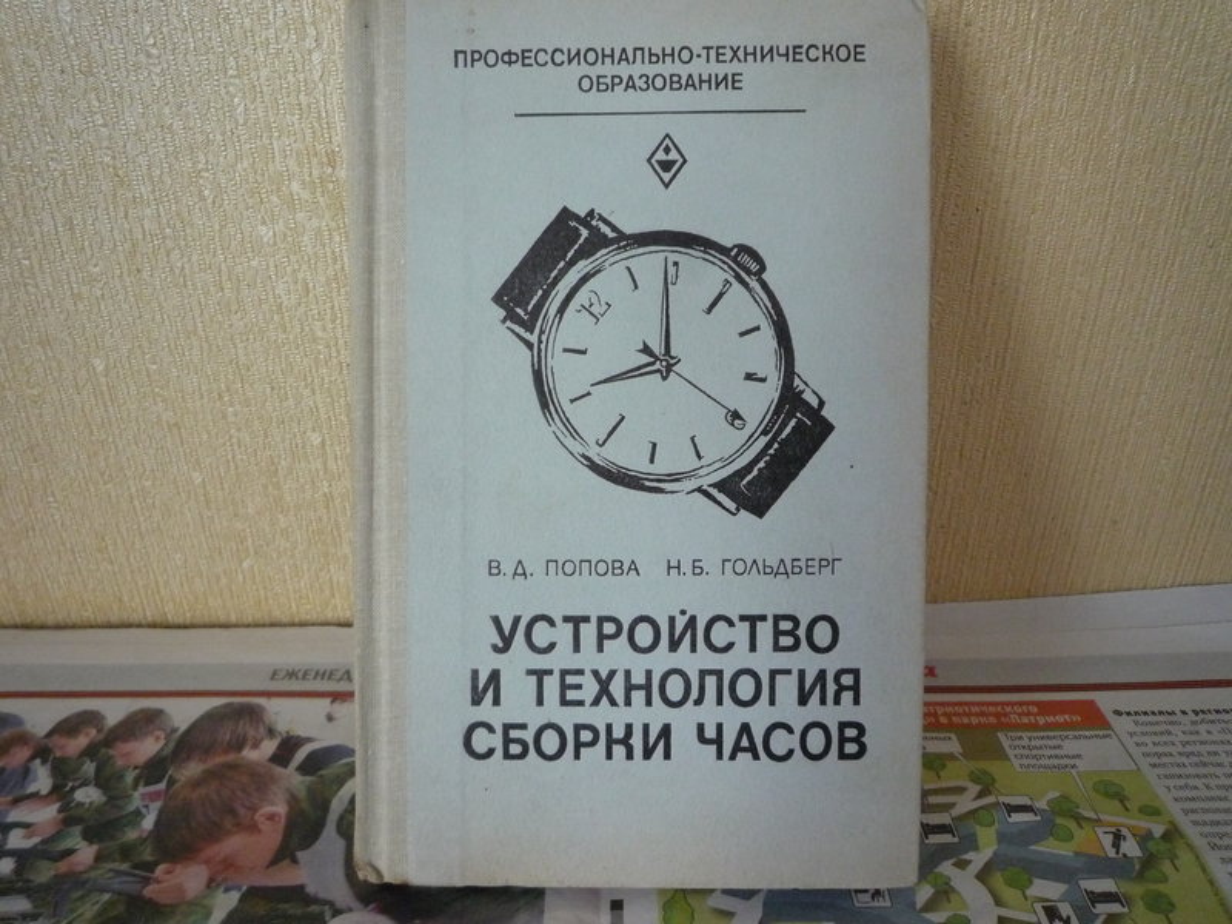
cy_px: 462
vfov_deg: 54.9
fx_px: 890
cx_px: 616
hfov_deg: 69.4
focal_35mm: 25
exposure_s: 1/13
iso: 400
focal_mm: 4.4
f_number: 2.8
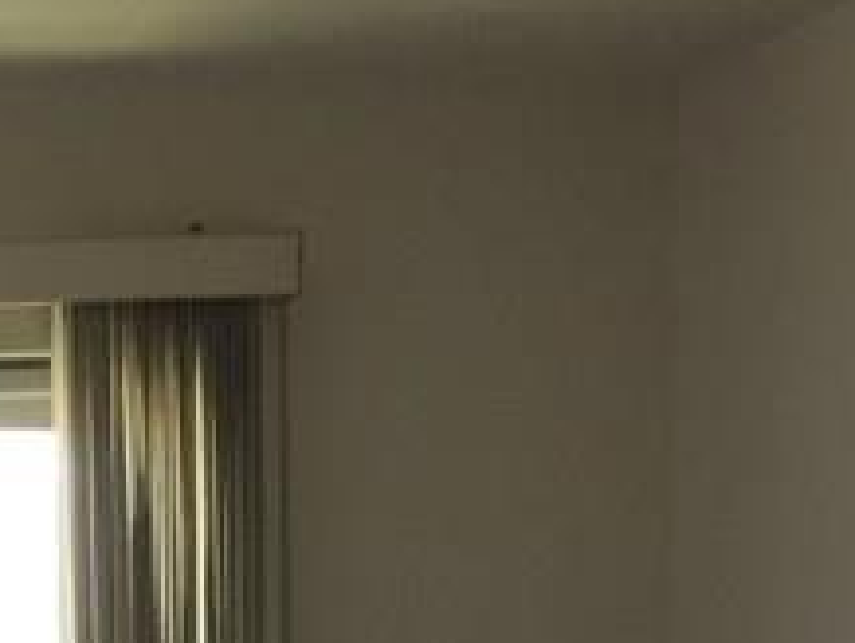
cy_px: 1172
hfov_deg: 13.7
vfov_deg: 10.3
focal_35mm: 136
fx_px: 3363
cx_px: -388
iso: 40
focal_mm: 4.15
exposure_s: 1/30
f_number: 2.2
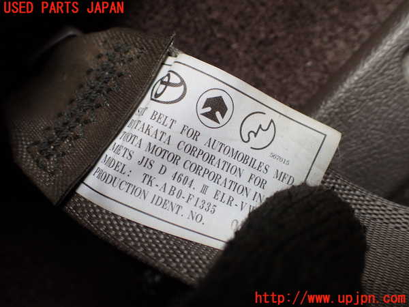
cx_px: 204
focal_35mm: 30
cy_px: 154
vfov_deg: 46.8
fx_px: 354
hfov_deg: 60.0
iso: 200
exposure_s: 1/125
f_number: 2.3
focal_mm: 5.4
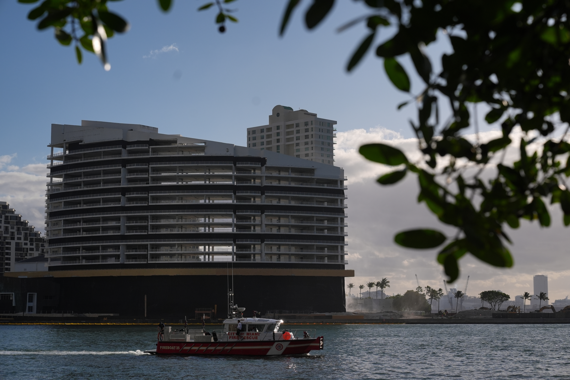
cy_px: 190
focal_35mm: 70
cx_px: 285
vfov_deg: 19.5
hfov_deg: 28.8
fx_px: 1108
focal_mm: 70
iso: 500
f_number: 6.3
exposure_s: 1/8000
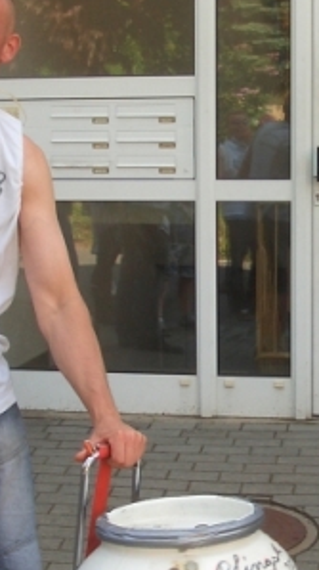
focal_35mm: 82
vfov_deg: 25.9
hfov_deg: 14.6
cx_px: 279
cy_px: 274
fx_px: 1237
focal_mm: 5.8
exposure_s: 1/125
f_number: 4.3
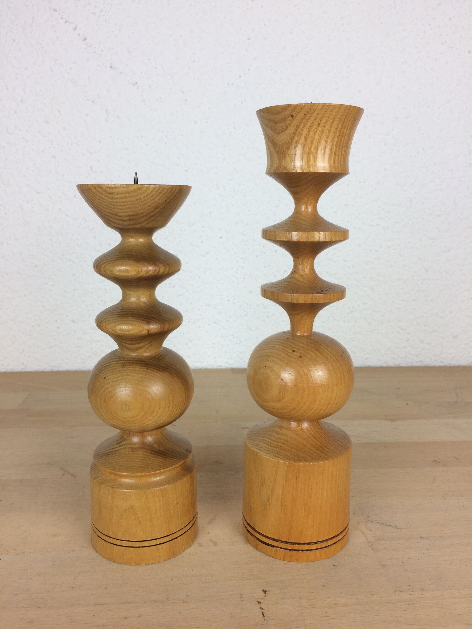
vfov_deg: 61.7
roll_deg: -0.1
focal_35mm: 29
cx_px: 236
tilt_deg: -12.6
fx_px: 527
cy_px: 314
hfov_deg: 48.2
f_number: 2.2
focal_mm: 4.15
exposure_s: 1/100
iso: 50
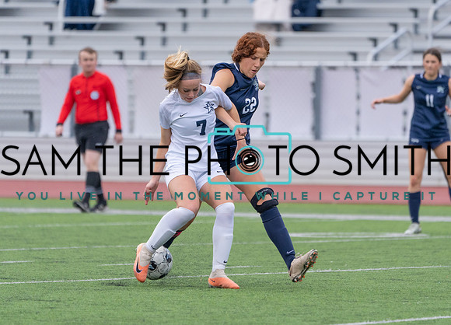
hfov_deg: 4.2
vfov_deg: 3.0
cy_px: 157
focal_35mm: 483
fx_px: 6210
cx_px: 266
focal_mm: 400
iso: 1600
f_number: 5.6
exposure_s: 1/1250
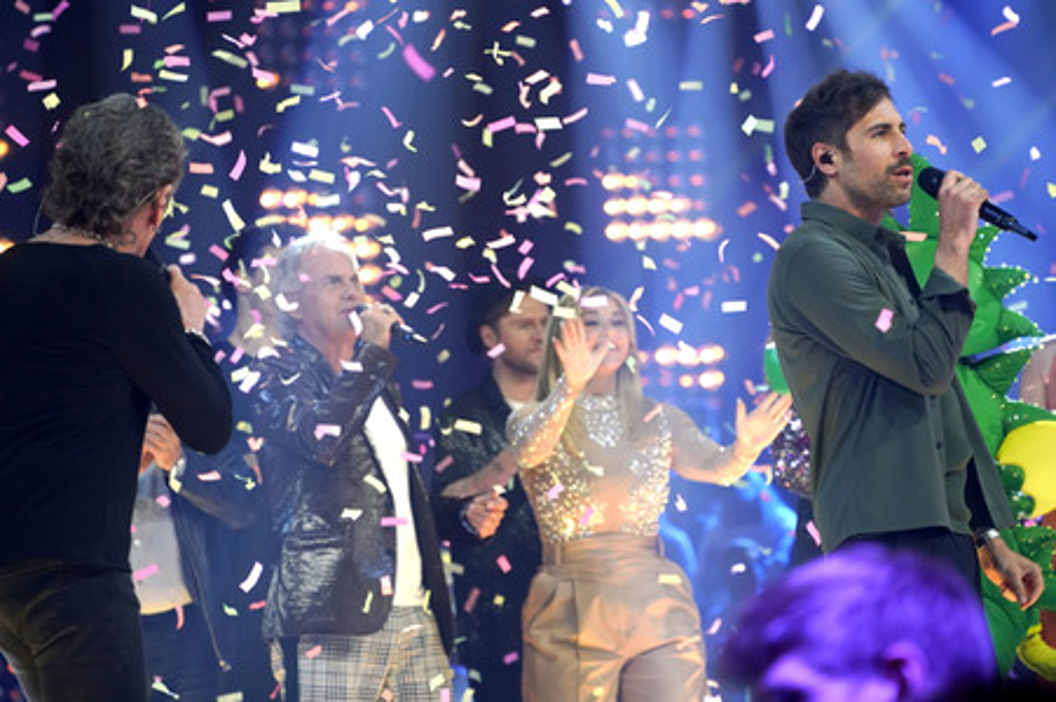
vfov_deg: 6.9
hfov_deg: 10.3
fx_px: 5862
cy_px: 351
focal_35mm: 200
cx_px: 528
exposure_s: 1/200
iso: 3200
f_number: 5.6
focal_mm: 200
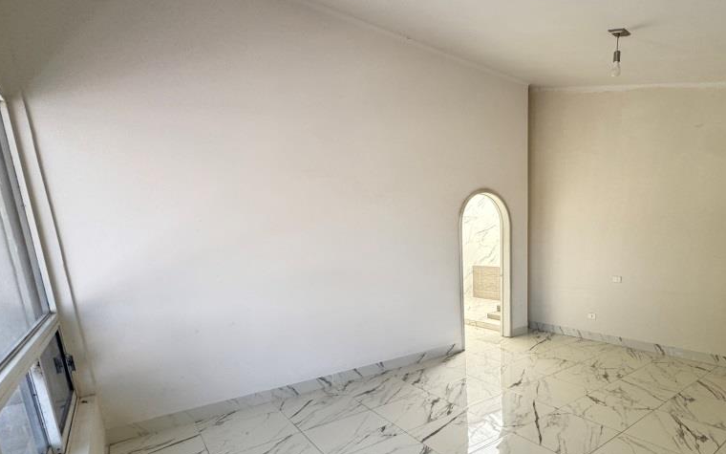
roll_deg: +1.9
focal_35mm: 20
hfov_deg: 82.2
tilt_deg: -12.1
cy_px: 321
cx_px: 484
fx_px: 396
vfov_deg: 57.6
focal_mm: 2.22
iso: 100
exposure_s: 1/99
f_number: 2.2
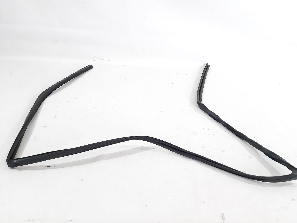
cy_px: 110
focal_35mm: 28
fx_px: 240
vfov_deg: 49.8
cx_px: 153
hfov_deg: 63.4
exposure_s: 1/50
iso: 200
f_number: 1.7
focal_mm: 3.93
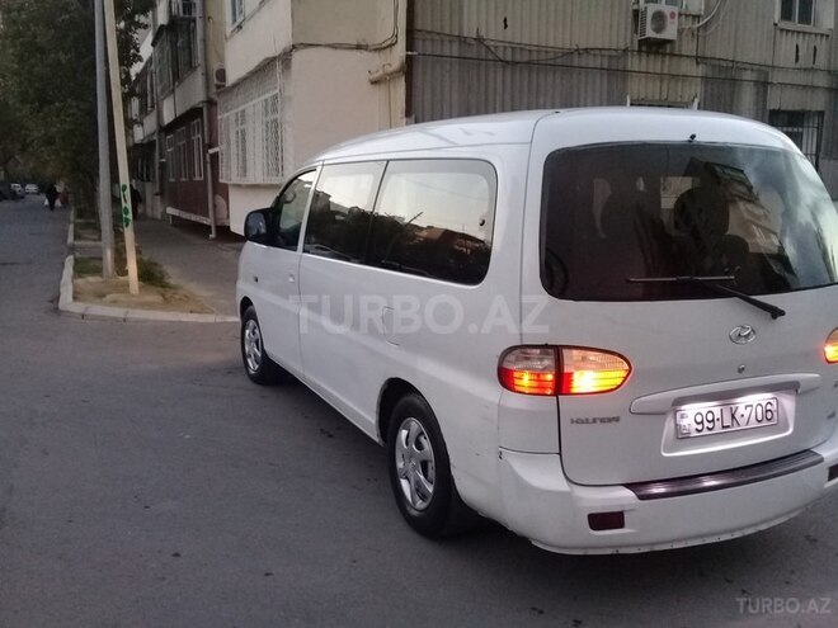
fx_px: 750
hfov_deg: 58.4
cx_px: 419
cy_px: 314
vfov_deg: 45.4
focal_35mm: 31
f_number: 2.2
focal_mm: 3.3
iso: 200
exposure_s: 1/30
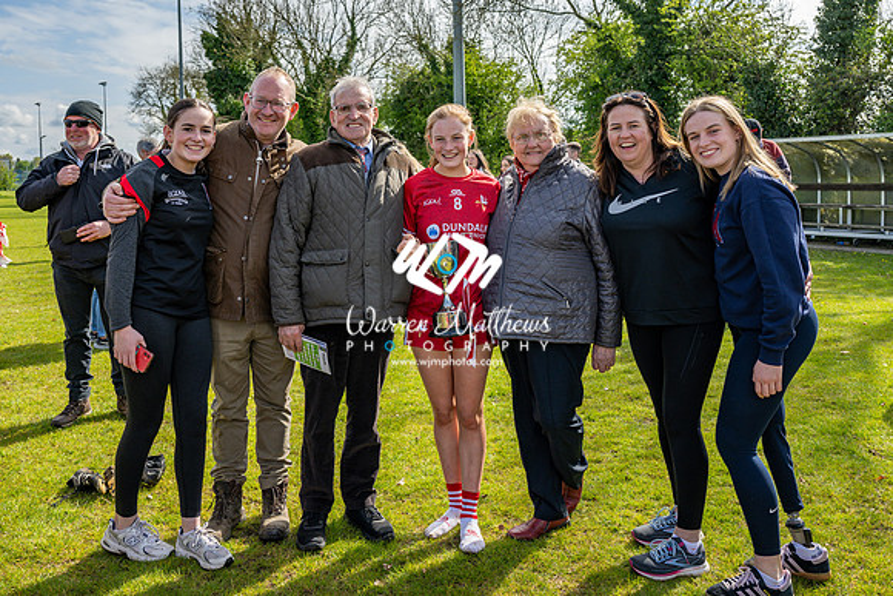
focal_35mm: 34
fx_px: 832
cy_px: 206
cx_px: 427
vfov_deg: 39.0
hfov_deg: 56.4
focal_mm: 25
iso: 100
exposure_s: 1/800
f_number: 4
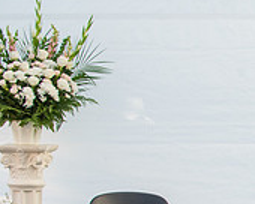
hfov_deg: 7.0
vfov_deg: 5.7
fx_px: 2023
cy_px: 235
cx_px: 483
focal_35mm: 268
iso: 800
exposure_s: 1/125
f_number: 6.3
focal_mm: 75
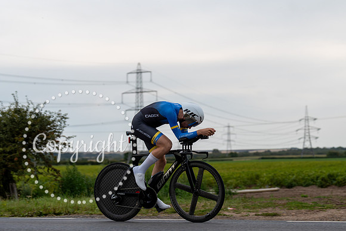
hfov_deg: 25.7
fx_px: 759
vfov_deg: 17.3
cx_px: 195
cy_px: 130
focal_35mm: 79
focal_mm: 70
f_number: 3.2
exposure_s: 1/800
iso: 1000
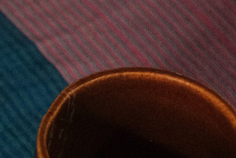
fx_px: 1614
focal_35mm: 246
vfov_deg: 5.4
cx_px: -240
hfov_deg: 8.0
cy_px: 392
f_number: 1.7
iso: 1600
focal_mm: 25
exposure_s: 1/320
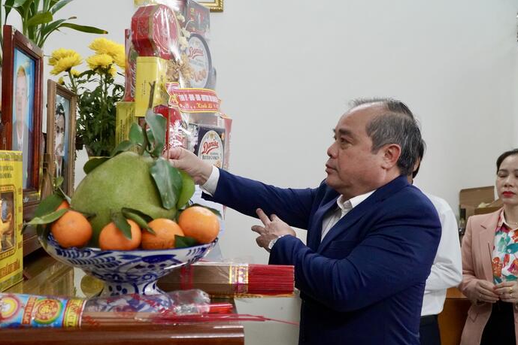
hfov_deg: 52.4
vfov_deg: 36.2
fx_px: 526
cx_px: 239
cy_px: 200
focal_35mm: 37
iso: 4000
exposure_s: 1/160
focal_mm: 21
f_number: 4
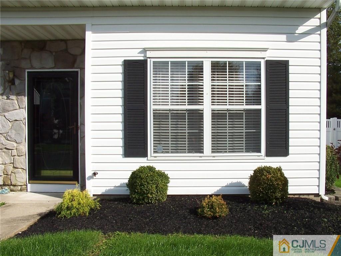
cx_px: 170
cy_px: 128
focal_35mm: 38
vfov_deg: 37.7
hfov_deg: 49.0
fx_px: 374
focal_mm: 6.3
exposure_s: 1/350
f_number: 5.6
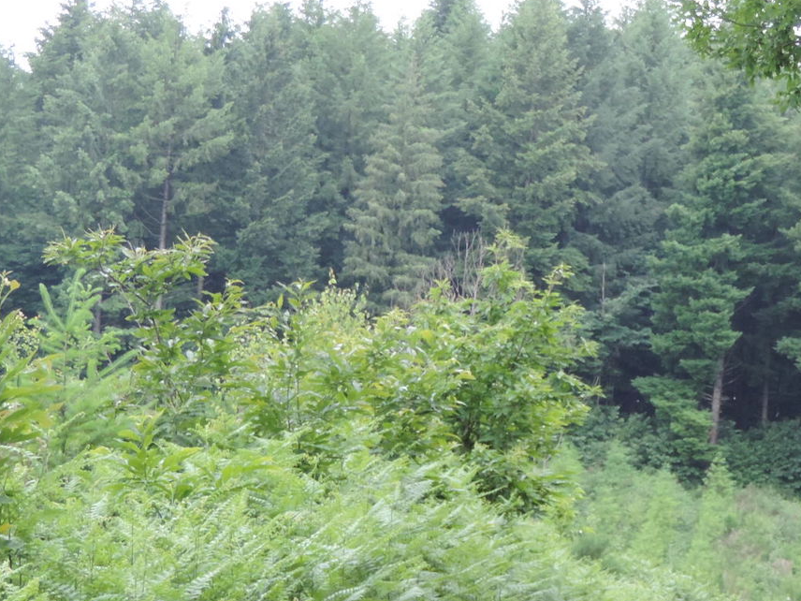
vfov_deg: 9.4
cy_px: 510
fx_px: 3633
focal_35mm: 157
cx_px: 668
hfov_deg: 12.5
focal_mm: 12.4
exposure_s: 1/60
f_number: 3.9
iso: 110
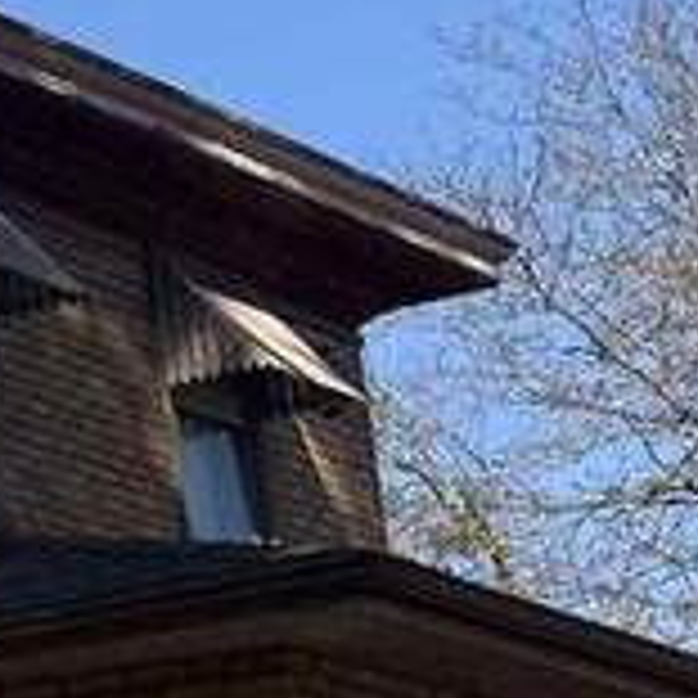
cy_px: 419
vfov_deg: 10.0
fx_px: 3992
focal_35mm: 175
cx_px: -1581
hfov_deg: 8.1
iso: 80
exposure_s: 1/3279
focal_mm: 6.76
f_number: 1.78
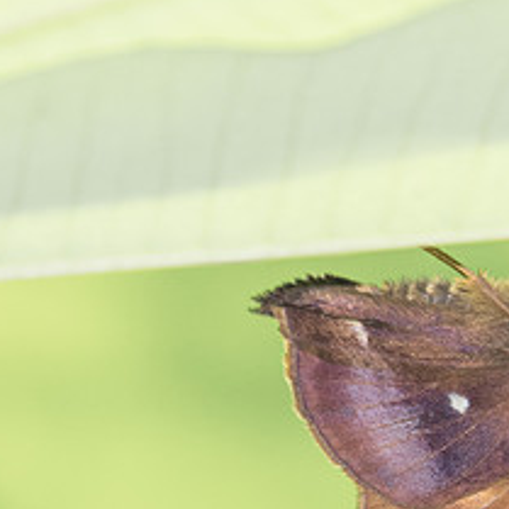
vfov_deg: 1.2
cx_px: 441
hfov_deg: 1.2
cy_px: 407
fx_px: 23540
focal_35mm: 1415
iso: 1000
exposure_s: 1/60
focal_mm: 400
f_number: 7.1
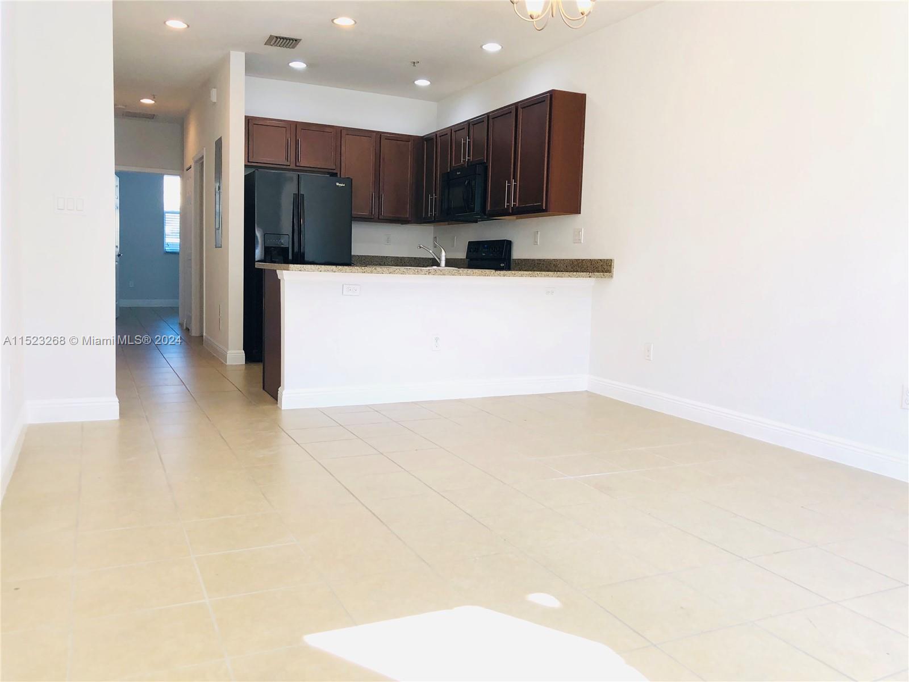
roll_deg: -2.1
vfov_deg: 49.7
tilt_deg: -5.2
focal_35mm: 28
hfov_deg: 63.4
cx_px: 454
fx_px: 735
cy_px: 341
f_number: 1.8
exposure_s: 1/120
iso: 64
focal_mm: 3.99
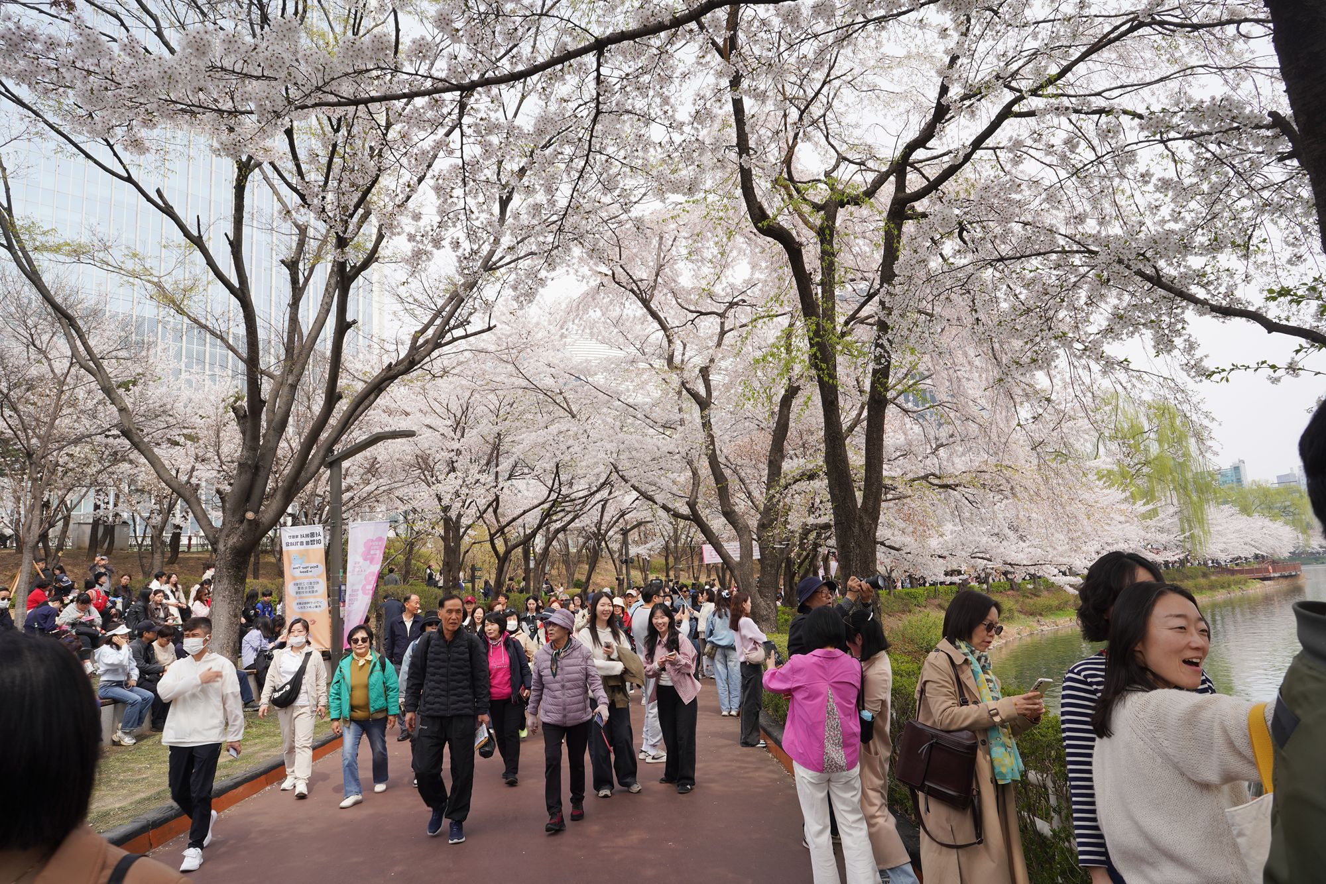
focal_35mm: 24
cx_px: 663
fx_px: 884
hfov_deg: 73.7
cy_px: 442
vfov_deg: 53.1
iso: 100
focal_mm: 24
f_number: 10
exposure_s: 1/100
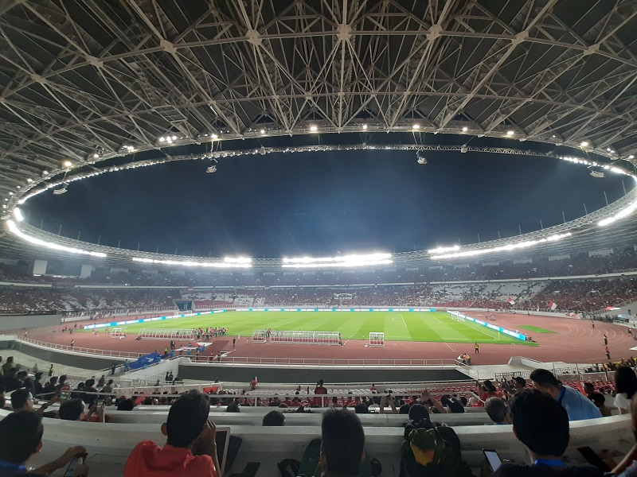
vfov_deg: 89.9
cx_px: 318
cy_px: 238
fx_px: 239
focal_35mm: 13
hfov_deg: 106.2
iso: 125
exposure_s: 1/50
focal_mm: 1.42
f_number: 2.2
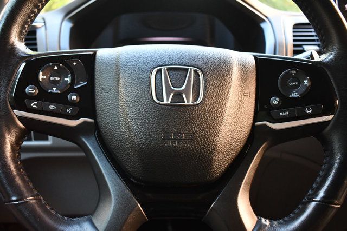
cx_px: 174
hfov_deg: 57.2
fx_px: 318
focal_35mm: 33
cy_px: 116
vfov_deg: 40.0
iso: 2800
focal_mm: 22
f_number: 3.8
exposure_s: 1/125
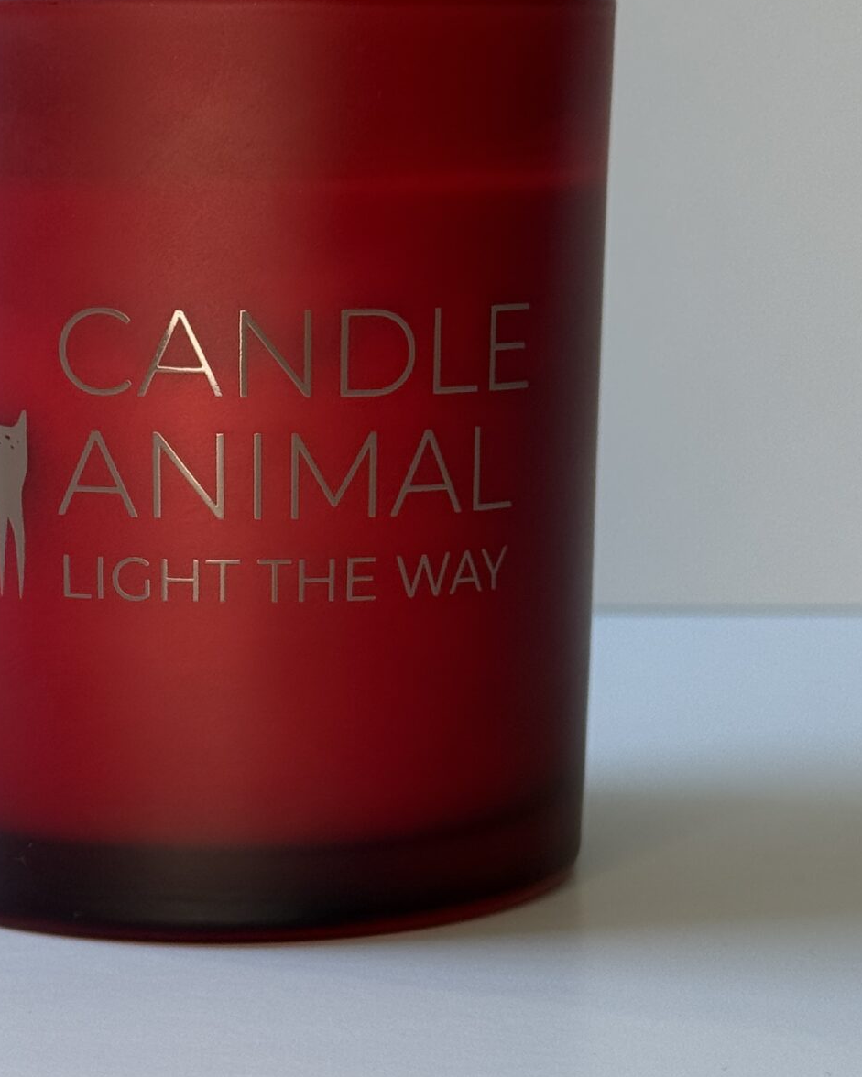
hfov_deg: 15.0
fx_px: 3252
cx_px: 237
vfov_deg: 18.8
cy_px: 602
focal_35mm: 102
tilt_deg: -8.6
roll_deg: +0.2
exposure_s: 1/289
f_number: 1.78
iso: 64
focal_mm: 6.76
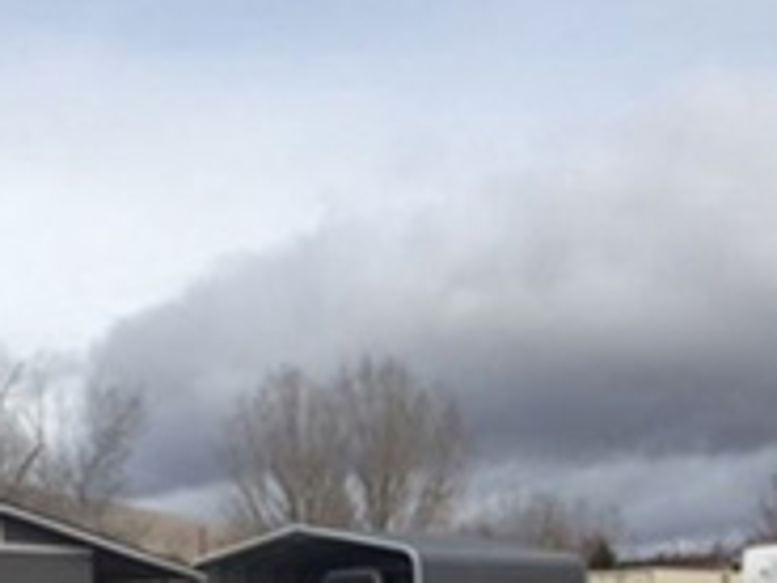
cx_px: 498
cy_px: 769
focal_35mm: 101
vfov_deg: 14.0
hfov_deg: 19.4
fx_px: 2267
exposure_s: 1/2326
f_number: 2.2
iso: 32
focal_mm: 4.15
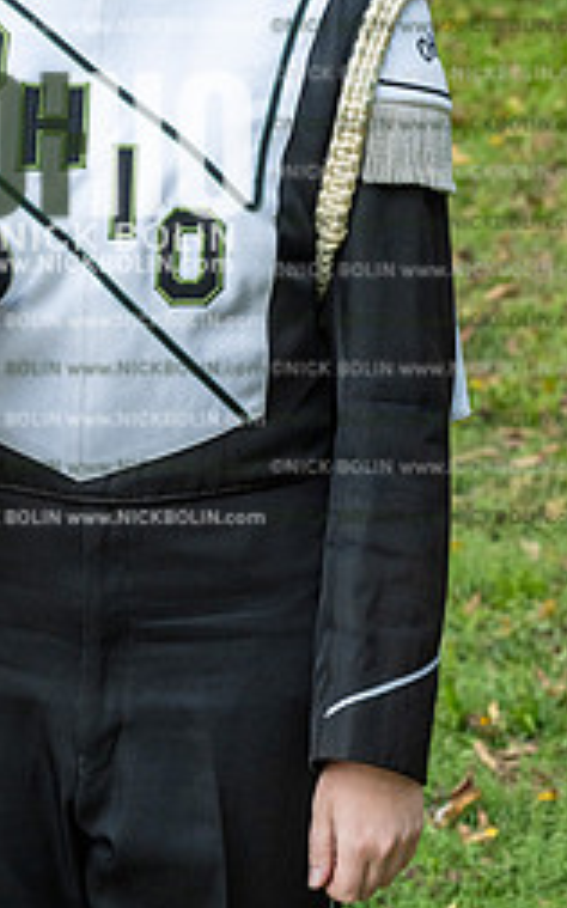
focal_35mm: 118
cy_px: 172
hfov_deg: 11.1
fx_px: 2919
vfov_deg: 17.5
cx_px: 100
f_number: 5.6
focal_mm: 65
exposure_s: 1/640
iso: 1000
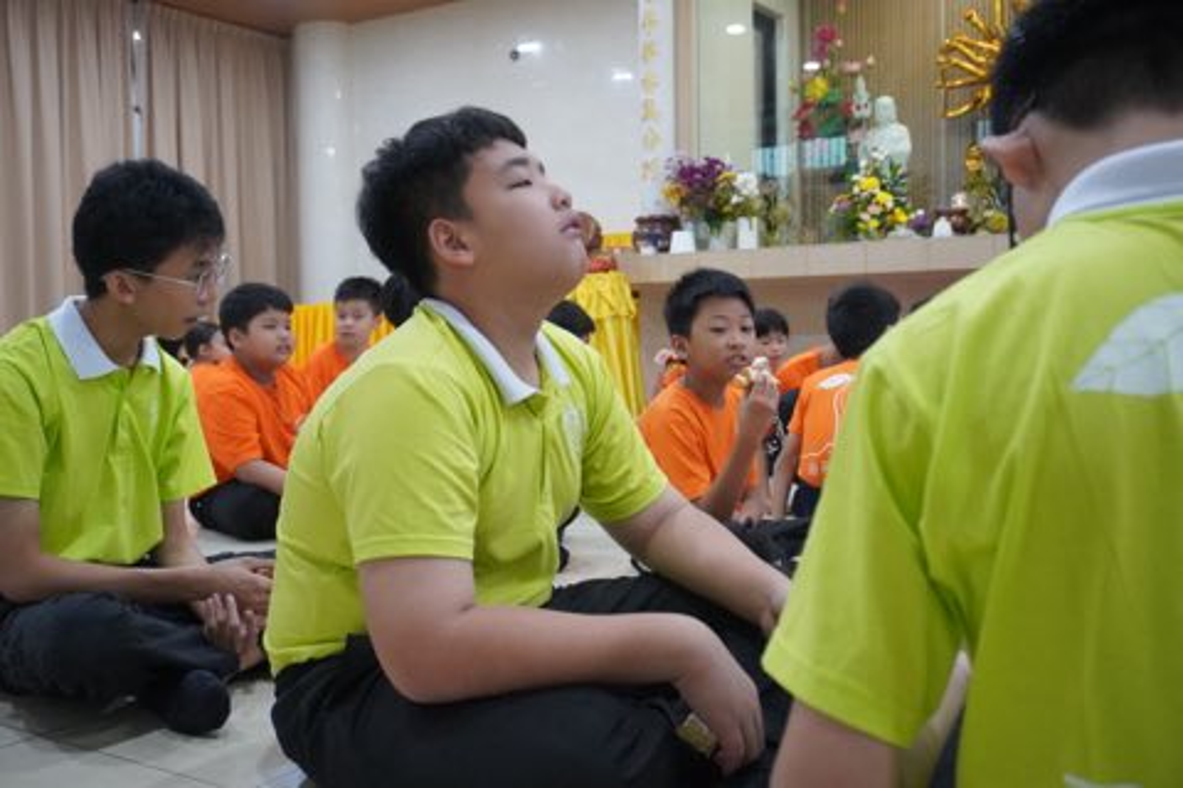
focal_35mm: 34
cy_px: 394
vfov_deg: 38.4
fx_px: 1134
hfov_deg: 55.1
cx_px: 592
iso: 4000
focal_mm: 23
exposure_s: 1/160
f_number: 4.5
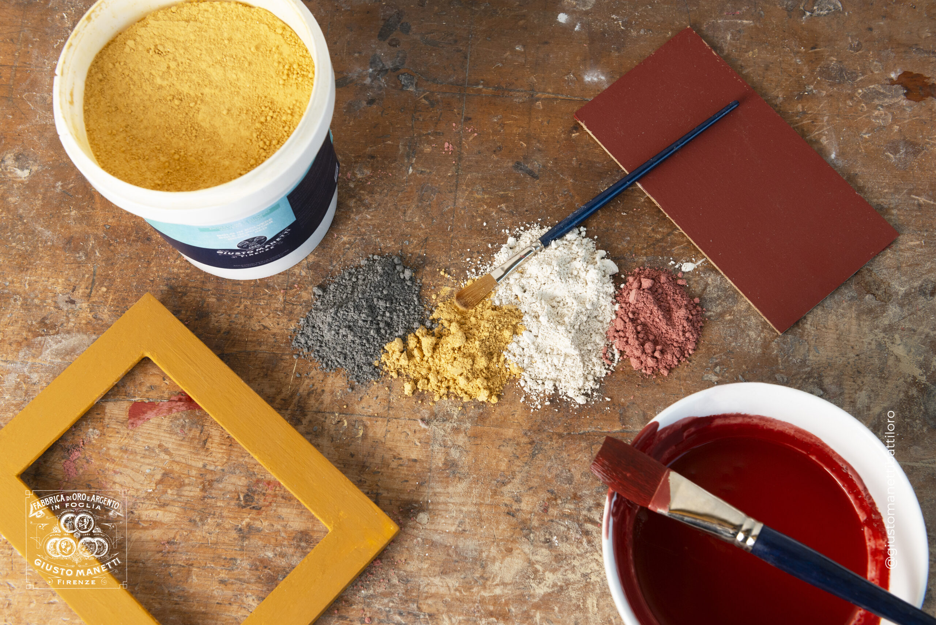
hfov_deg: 58.7
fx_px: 832
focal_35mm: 32
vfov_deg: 41.2
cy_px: 312
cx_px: 468
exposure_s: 1/5
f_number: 9
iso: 250
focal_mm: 32
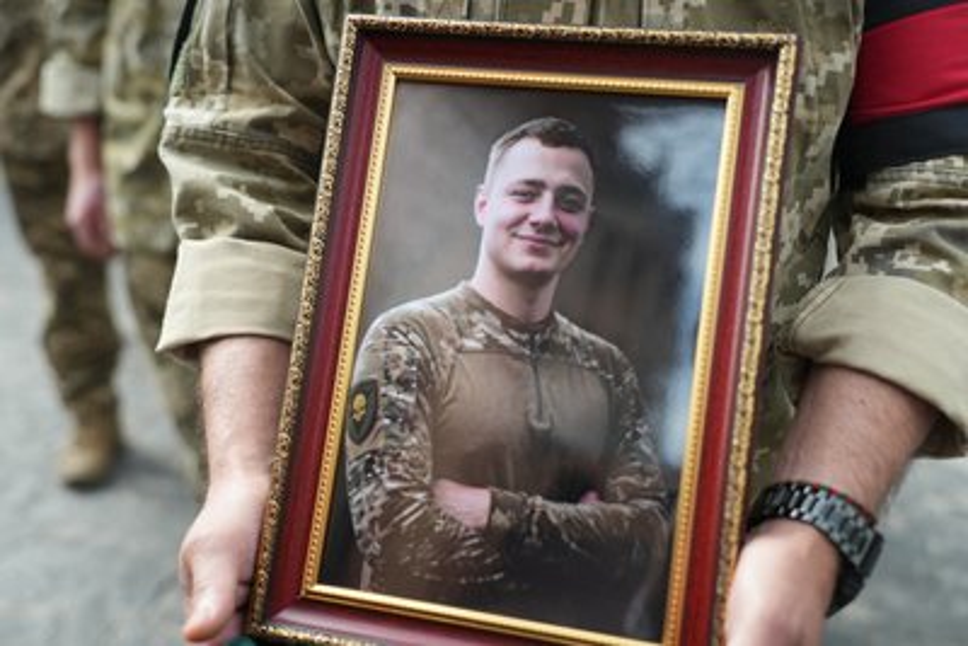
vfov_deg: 32.7
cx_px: 484
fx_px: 1103
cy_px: 323
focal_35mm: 41
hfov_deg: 47.4
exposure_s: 1/250
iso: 1600
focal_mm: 41
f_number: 2.8
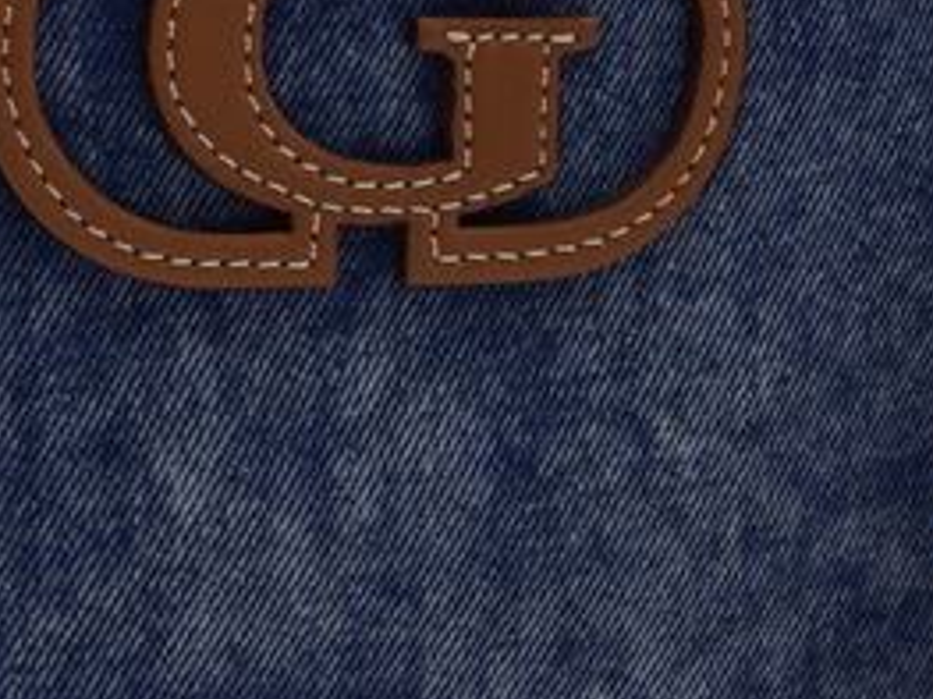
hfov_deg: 13.2
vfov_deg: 9.9
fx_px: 4014
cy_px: 216
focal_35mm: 149
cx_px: 234
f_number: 22
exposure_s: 1/30
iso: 800
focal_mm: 68
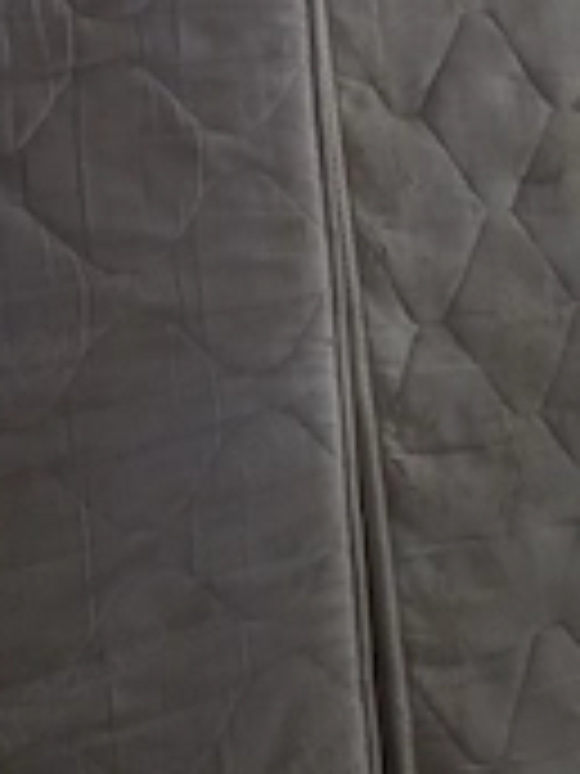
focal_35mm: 58
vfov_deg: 31.6
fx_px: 1296
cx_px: 463
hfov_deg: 24.8
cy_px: 72
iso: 1250
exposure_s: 1/20
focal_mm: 4.65
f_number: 1.8
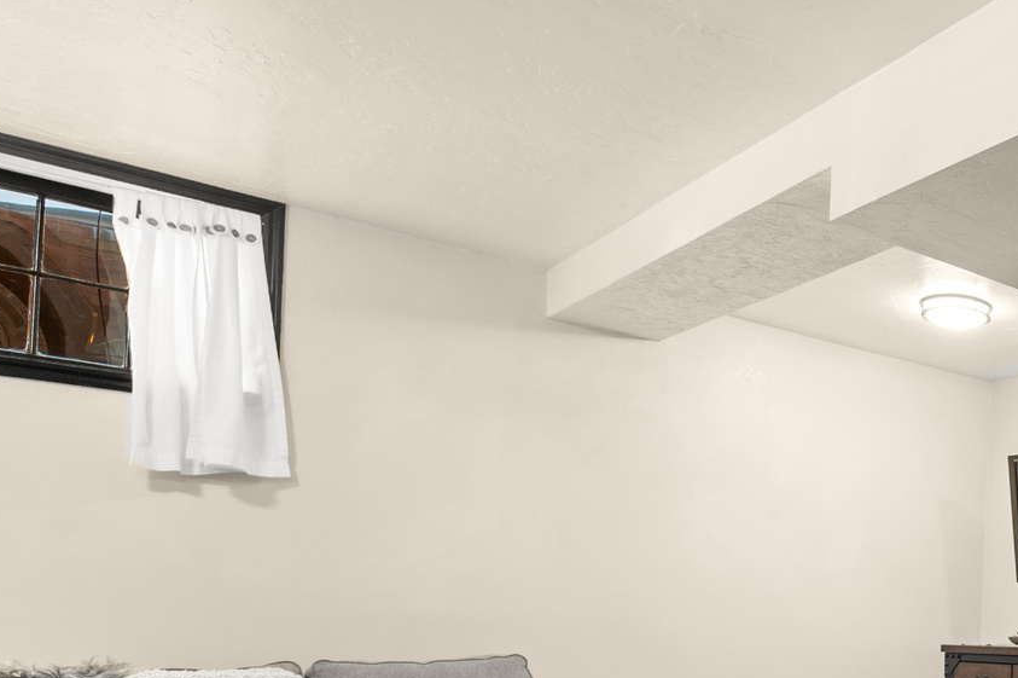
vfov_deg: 35.4
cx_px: 1160
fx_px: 961
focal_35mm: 34
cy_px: 666
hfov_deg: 41.9
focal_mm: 14
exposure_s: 1/2
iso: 400
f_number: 7.1
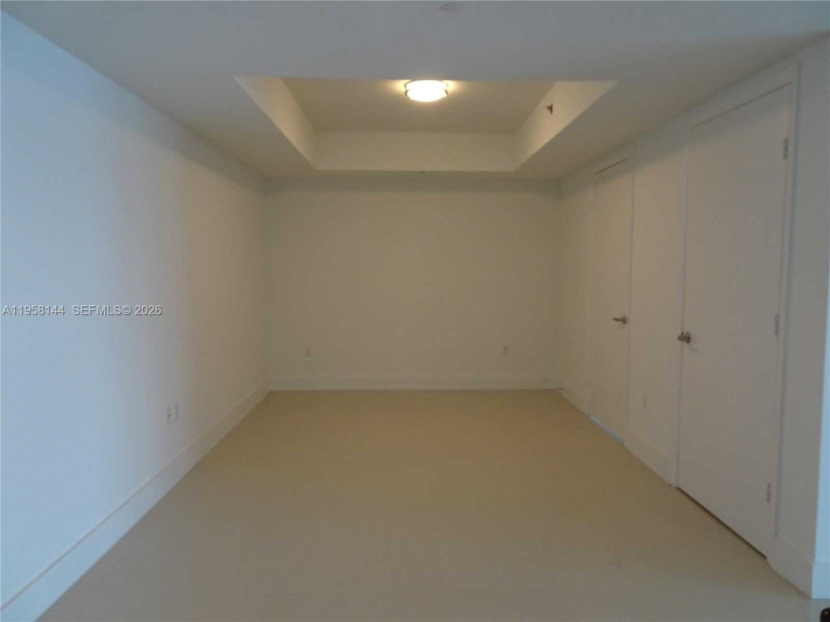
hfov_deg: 71.6
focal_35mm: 24
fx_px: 575
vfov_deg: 56.8
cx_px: 415
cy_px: 311
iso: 160
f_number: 3.5
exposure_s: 1/30
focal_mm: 4.1
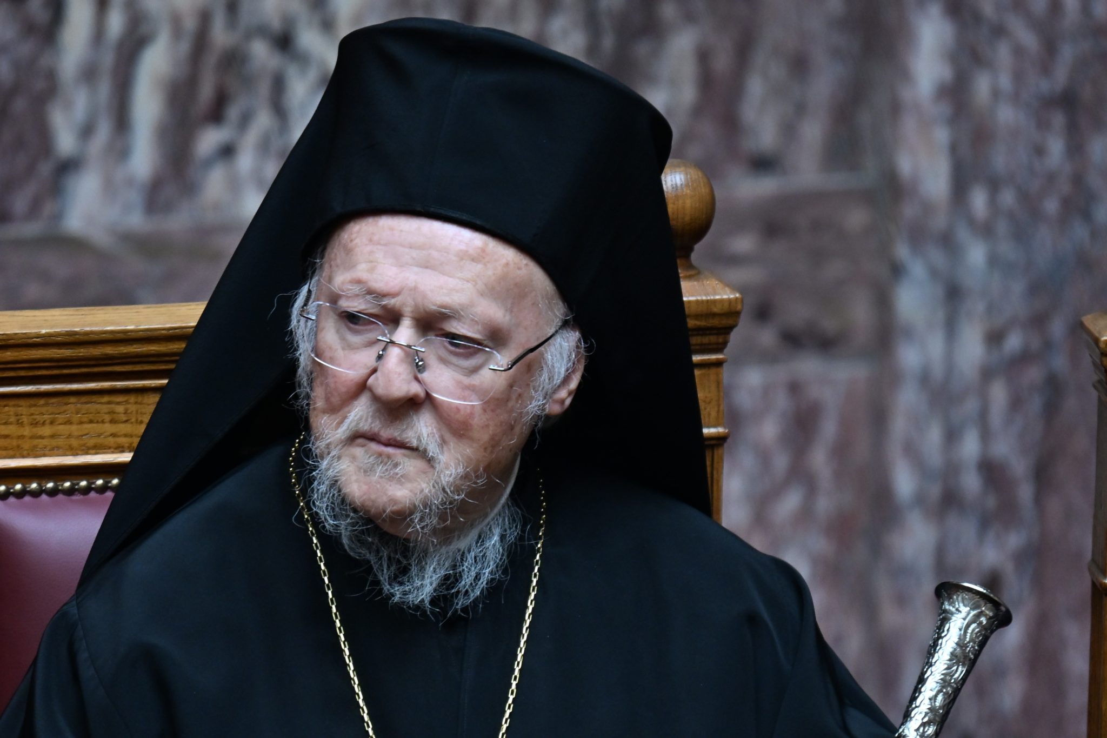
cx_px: 554
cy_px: 369
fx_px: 27671
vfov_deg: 1.5
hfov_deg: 2.3
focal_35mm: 900
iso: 1800
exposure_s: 1/250
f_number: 6.3
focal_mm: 600
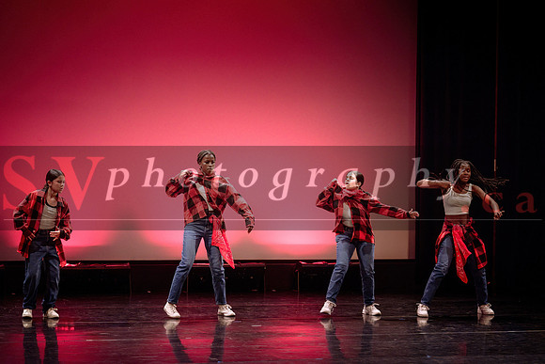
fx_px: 1592
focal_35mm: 105
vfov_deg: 13.0
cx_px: 273
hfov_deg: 19.4
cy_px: 168
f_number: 2.8
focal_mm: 95
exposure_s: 1/200
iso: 1600
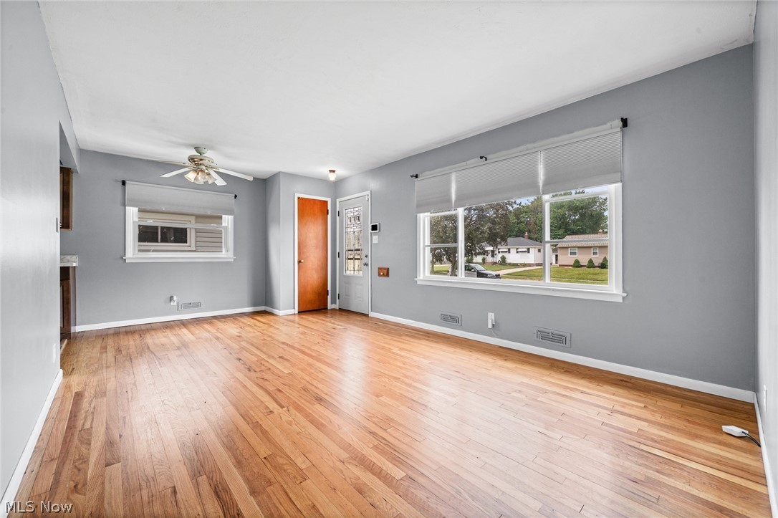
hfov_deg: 104.3
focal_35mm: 14
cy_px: 259
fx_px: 302
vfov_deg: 81.2
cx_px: 389
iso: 250
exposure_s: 1/15
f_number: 9
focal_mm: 14
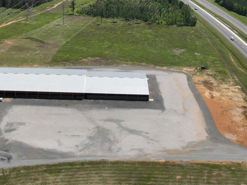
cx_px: 70
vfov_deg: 22.4
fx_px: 464
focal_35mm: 65
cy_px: 48
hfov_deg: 29.5
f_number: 2.8
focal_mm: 12.29
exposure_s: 1/3000
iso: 110
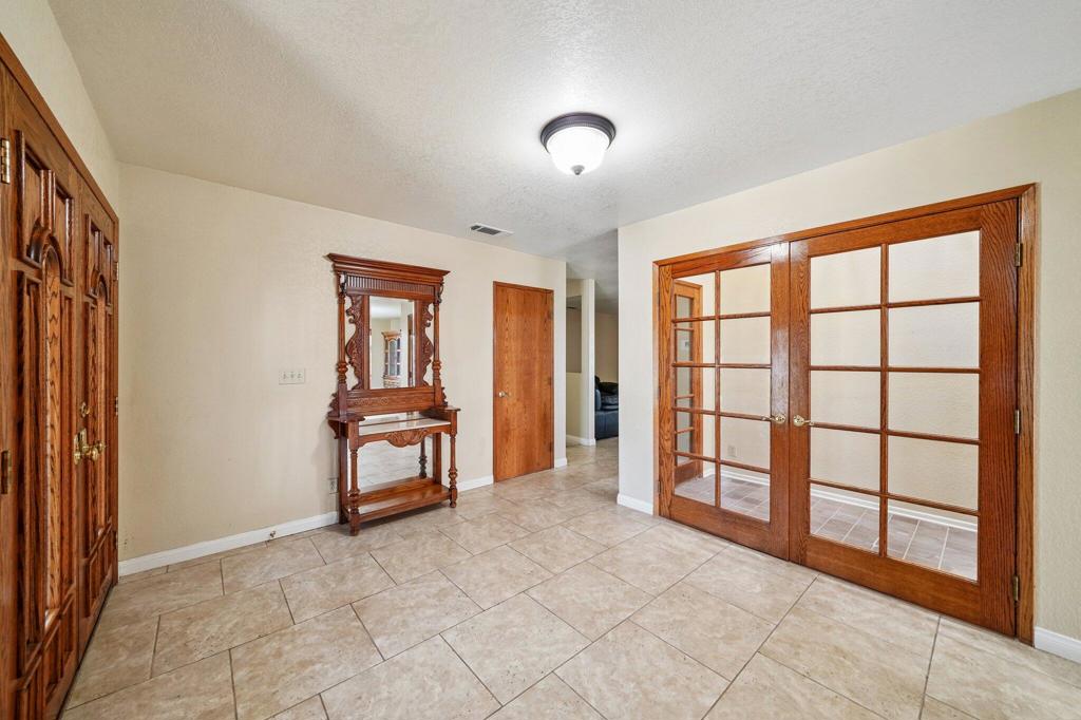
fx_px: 390
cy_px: 360
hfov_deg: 108.3
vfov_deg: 85.4
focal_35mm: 13
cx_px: 540
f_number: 8
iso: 400
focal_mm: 13
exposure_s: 1/10
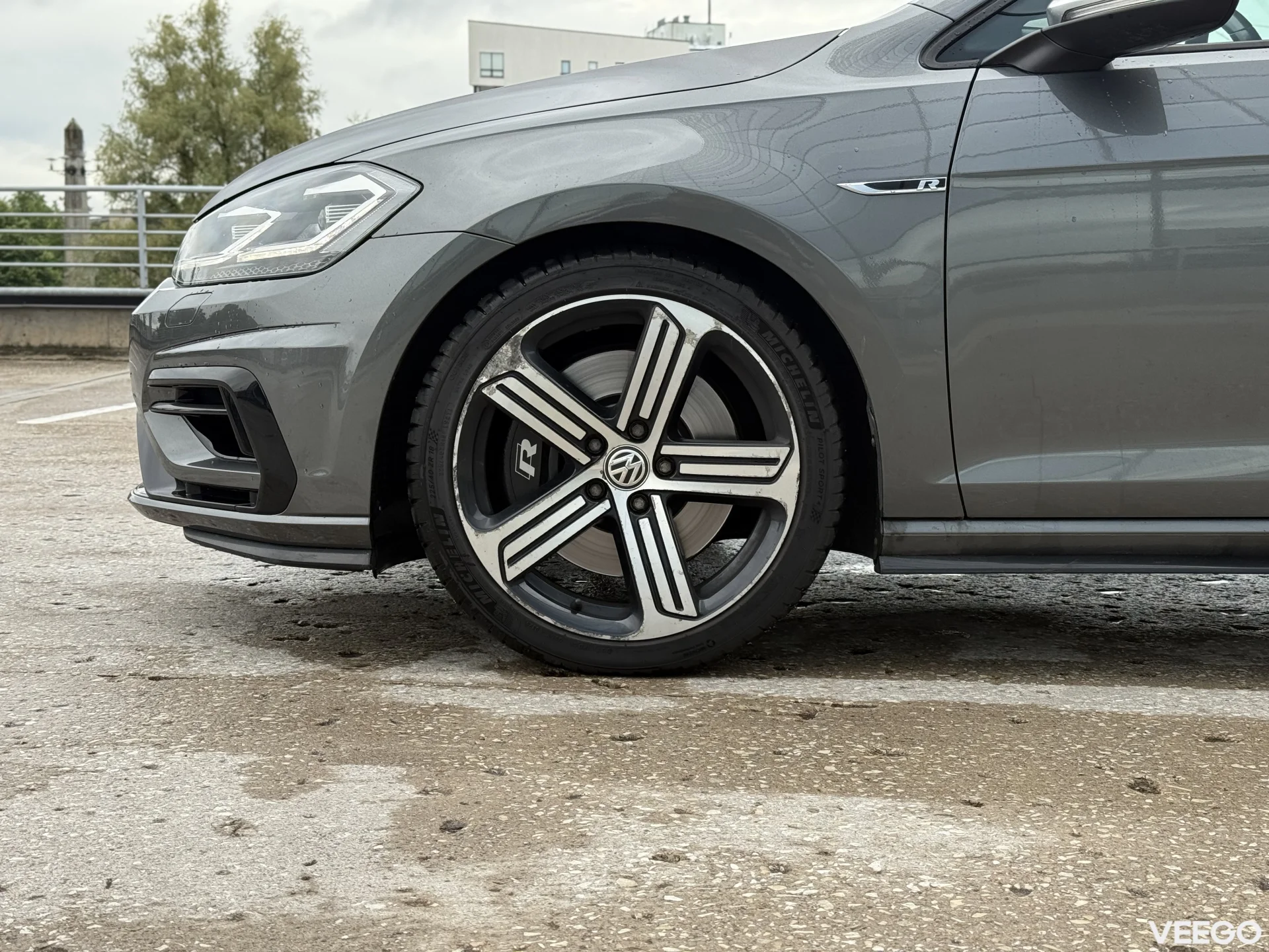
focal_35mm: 48
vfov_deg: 30.3
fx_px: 1760
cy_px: 476
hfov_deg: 39.7
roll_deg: +0.1
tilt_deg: -6.1
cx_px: 634
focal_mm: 6.76
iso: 80
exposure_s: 1/636
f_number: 1.78
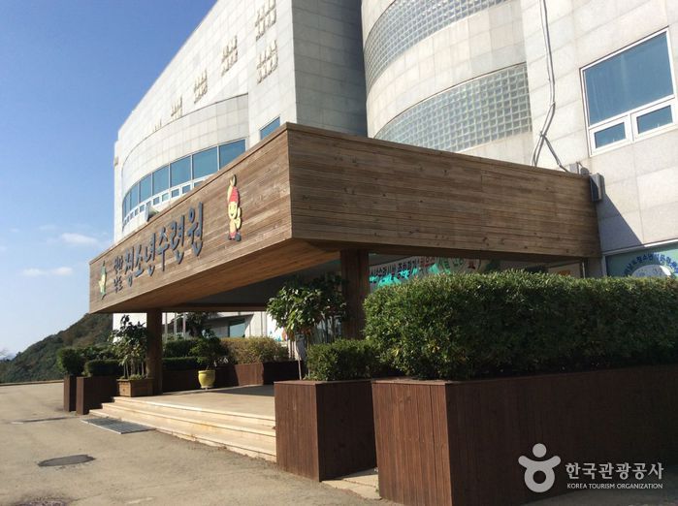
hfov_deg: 55.4
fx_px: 645
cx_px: 339
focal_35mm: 33
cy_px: 253
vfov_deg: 42.8
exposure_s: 1/1684
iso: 32
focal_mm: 3.3
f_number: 2.4
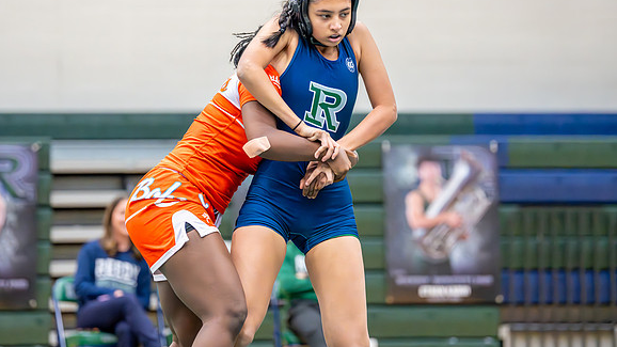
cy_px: 106
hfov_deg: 12.8
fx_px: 2748
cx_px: 265
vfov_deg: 7.2
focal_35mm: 168
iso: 6400
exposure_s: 1/1000
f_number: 2.8
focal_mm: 129
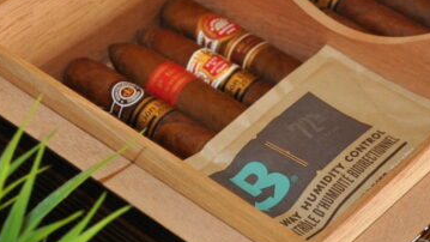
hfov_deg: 18.0
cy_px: 132
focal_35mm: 119
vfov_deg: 10.2
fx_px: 1357
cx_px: 241
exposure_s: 1/60
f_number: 5
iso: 800
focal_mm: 34
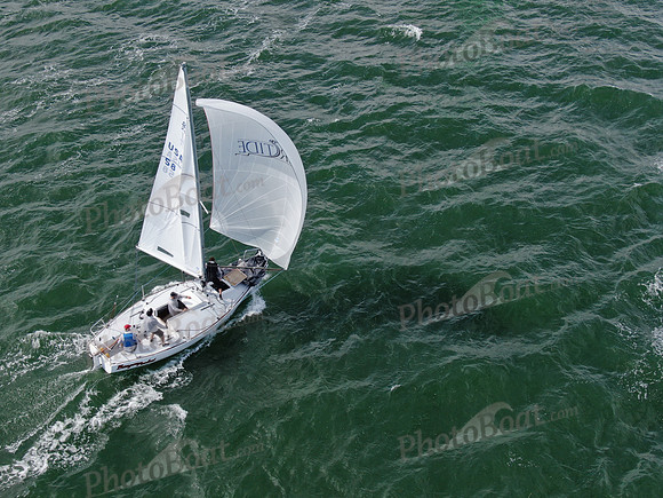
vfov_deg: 30.3
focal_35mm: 48
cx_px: 332
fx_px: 919
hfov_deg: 39.7
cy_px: 249
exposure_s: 1/500
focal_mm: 8.6
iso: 100
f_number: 3.8
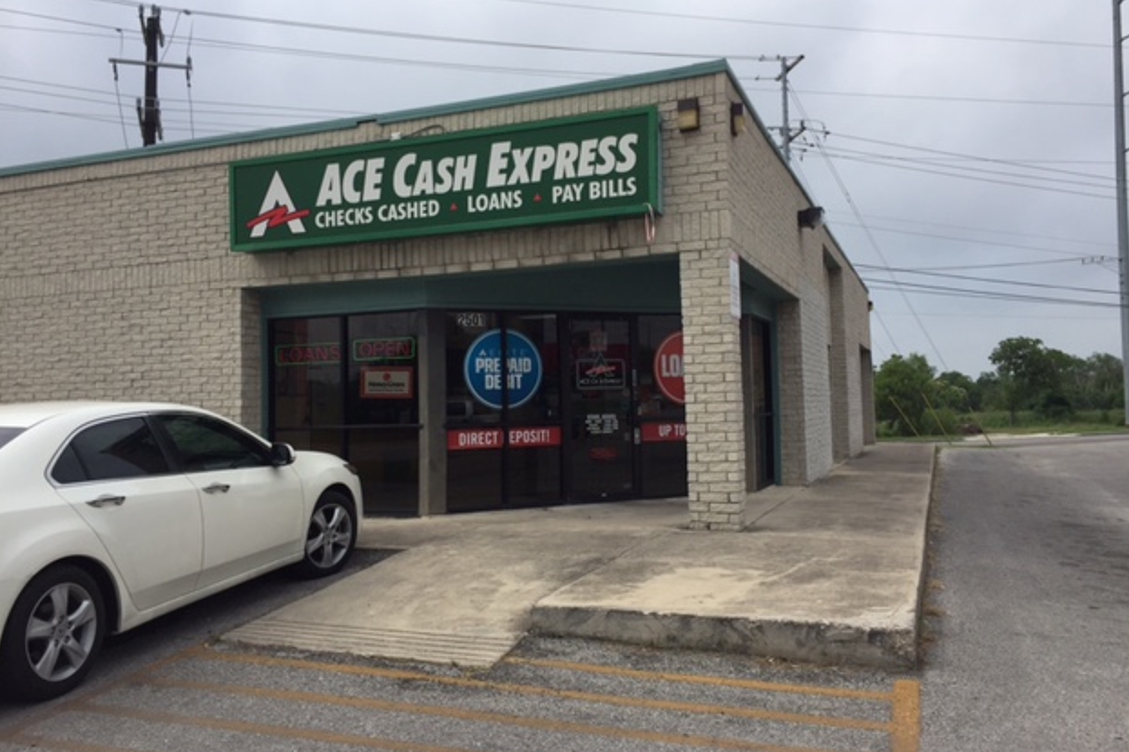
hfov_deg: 60.3
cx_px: 574
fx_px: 972
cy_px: 370
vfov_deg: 42.3
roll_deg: +1.0
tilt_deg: +2.9
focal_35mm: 31
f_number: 2.2
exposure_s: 1/2825
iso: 32
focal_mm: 4.15
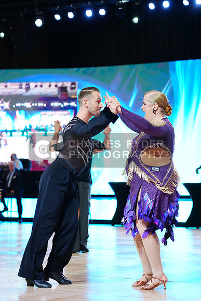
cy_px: 150
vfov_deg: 19.5
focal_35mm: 105
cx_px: 100
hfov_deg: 13.0
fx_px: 879
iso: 2000
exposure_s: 1/200
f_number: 4
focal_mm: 105
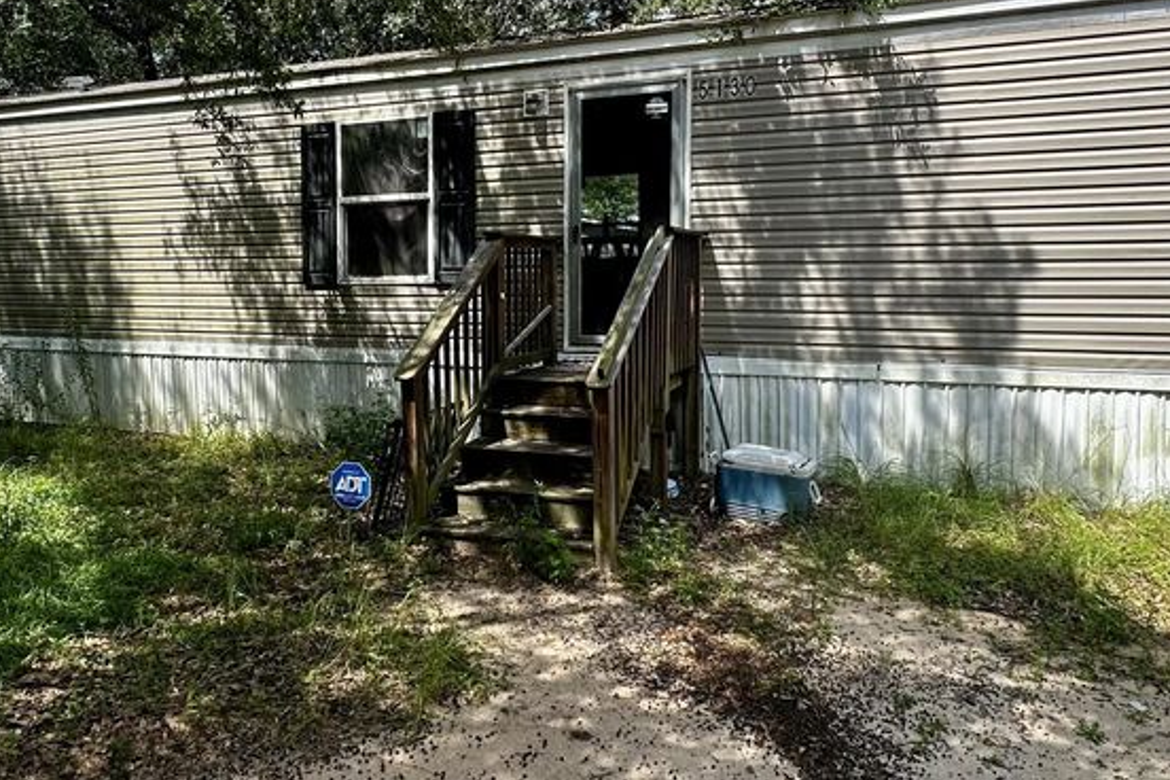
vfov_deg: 47.8
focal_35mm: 27
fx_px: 877
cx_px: 551
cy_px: 341
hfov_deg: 67.3
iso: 40
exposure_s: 1/469
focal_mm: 2.22
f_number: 2.2
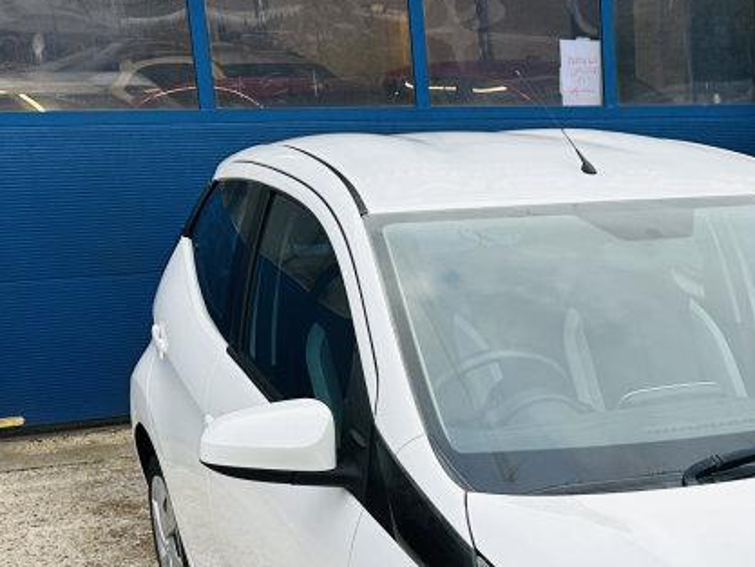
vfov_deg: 20.5
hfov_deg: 26.3
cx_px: 793
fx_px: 1505
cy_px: 585
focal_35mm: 69
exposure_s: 1/252
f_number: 1.78
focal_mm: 6.86
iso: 80
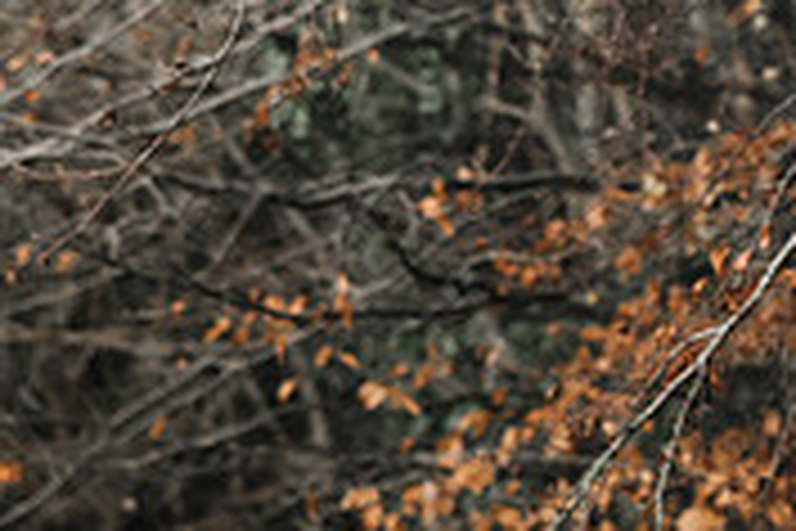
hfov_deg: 5.3
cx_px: -398
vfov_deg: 3.6
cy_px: 841
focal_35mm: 385
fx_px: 8512
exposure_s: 1/320
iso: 640
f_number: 2.8
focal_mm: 100
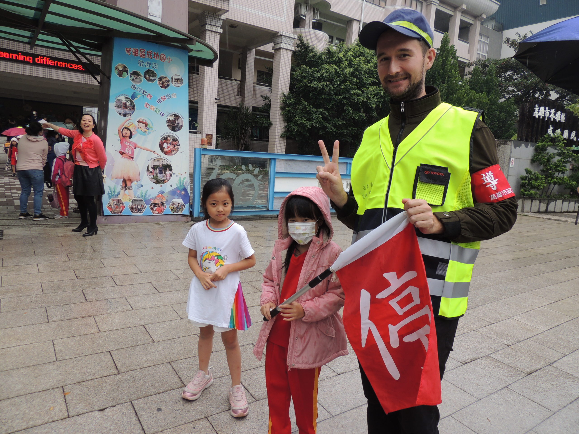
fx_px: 401
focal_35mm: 24
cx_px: 290
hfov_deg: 71.6
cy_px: 217
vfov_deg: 56.8
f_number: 3
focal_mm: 4.3
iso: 100
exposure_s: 1/250
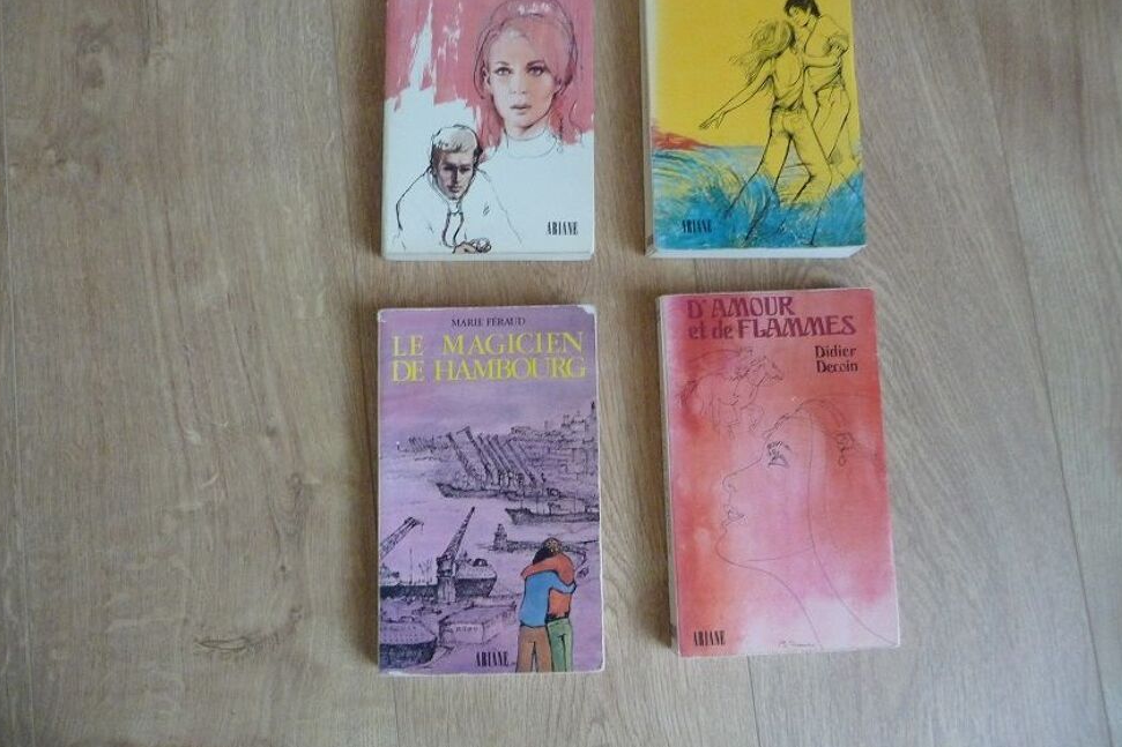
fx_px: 935
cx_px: 567
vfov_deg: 43.5
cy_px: 338
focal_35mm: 30
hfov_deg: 61.9
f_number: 3.3
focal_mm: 4.7
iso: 400
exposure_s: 1/10
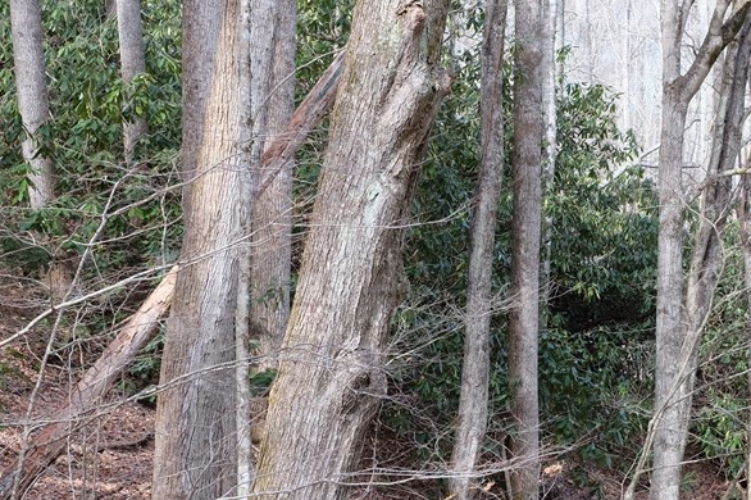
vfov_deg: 15.2
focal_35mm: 89
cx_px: 446
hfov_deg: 22.8
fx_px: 1856
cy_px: 423
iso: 400
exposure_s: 1/140
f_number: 5.6
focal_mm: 32
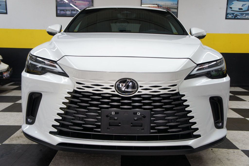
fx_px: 249
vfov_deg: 36.8
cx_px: 124
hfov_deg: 53.1
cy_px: 83
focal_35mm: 36
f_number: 4
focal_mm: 24
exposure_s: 1/40
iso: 250
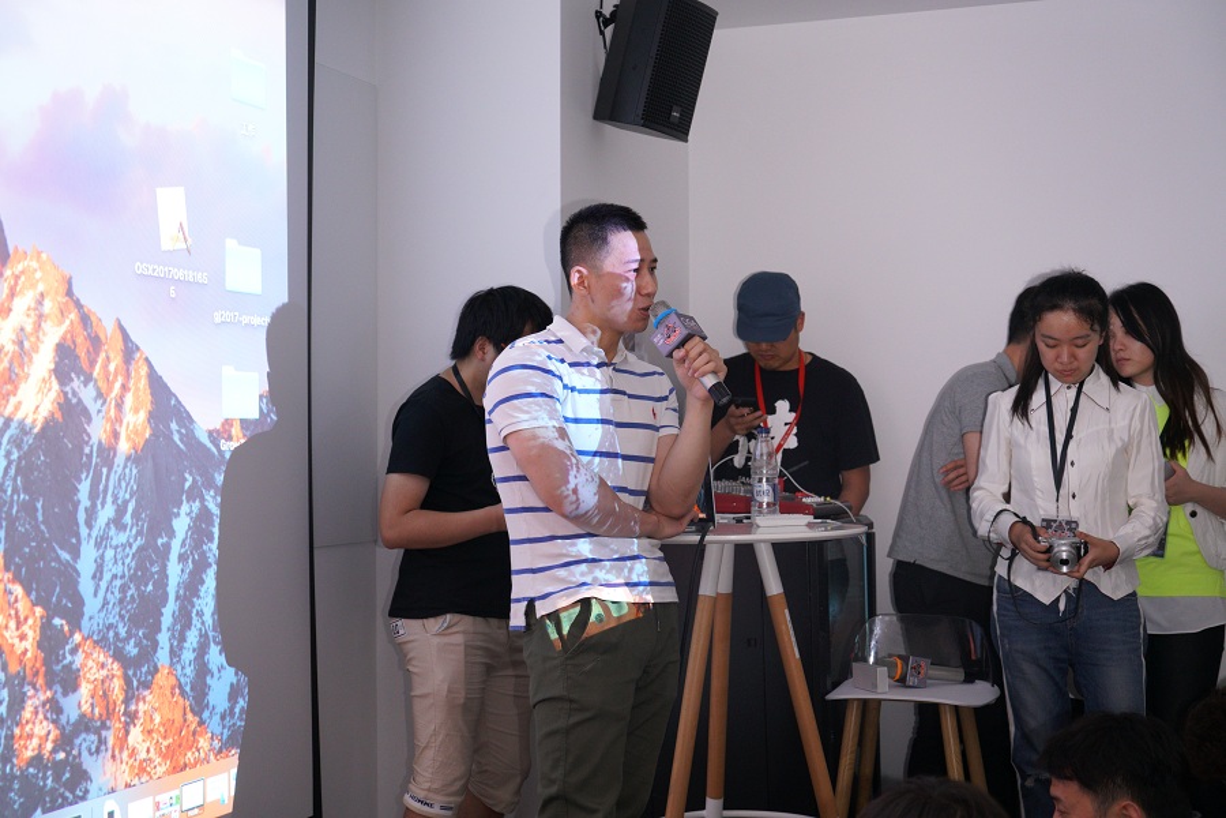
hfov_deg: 38.9
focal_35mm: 51
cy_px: 409
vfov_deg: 26.5
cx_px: 613
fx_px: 1737
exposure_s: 1/60
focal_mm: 51
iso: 2500
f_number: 4
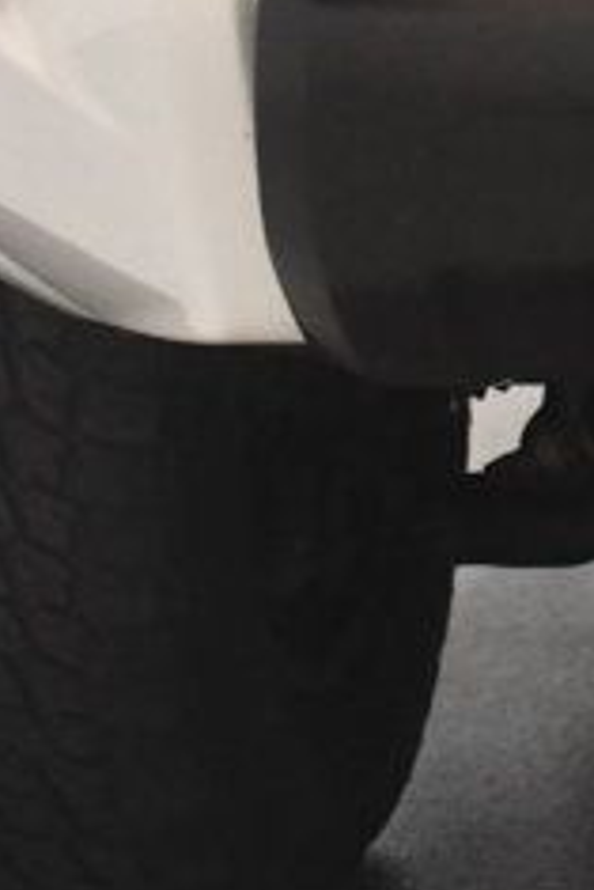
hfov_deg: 8.6
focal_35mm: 148
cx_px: 1324
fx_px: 3657
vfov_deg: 13.5
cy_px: -121
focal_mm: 23
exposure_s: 1/125
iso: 2800
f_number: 3.8
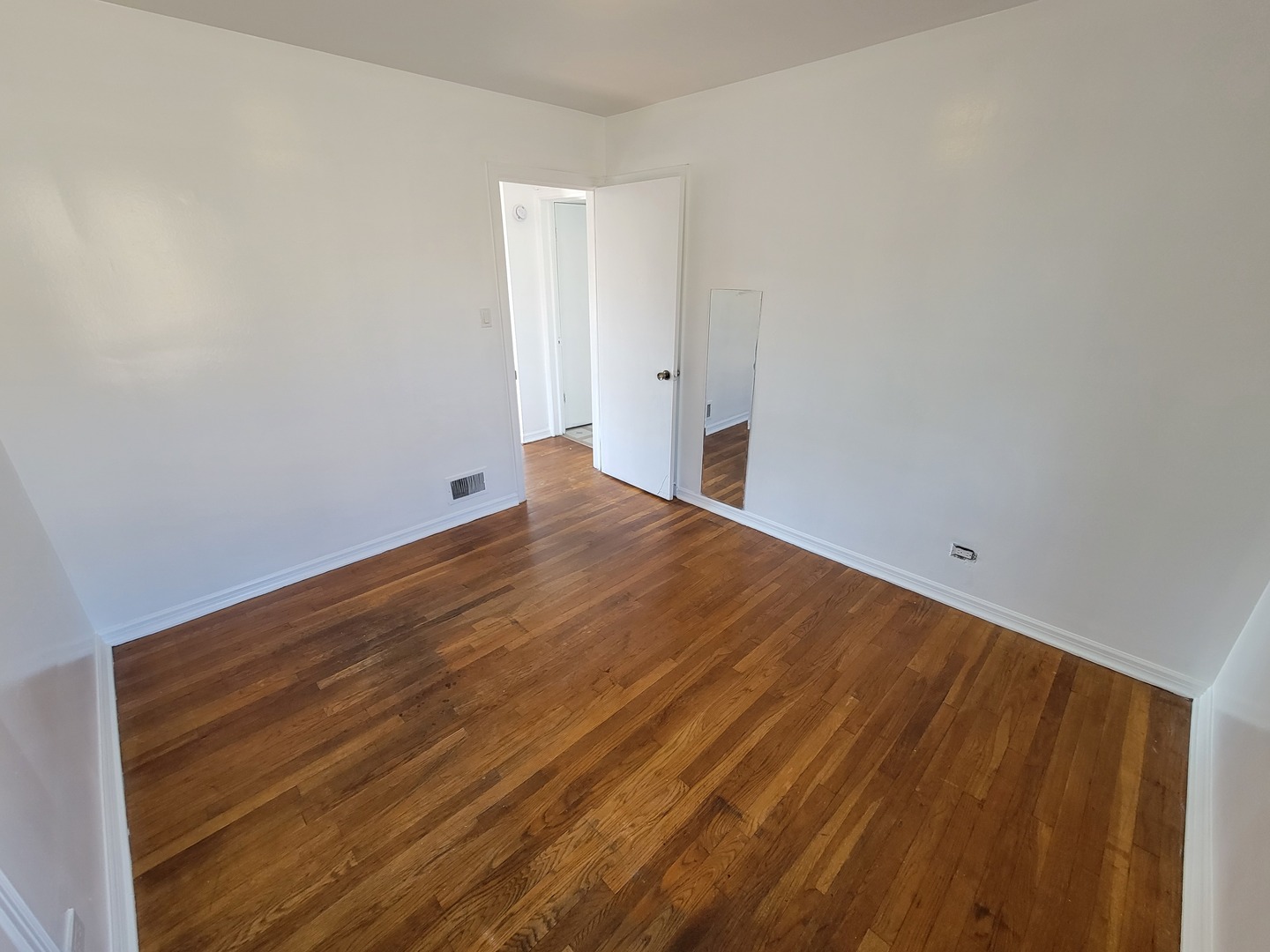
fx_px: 477
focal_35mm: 13
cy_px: 476
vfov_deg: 89.9
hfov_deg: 106.2
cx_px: 635
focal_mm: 2.2
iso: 125
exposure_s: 1/60
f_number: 2.2
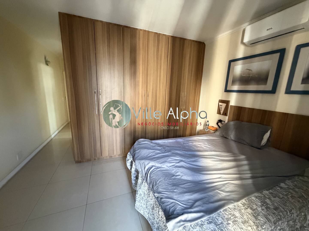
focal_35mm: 14
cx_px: 154
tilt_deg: -12.1
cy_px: 116
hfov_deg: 102.1
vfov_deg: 85.7
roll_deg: -2.3
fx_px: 125
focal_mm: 2.22
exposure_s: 1/60
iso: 1000
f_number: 2.2
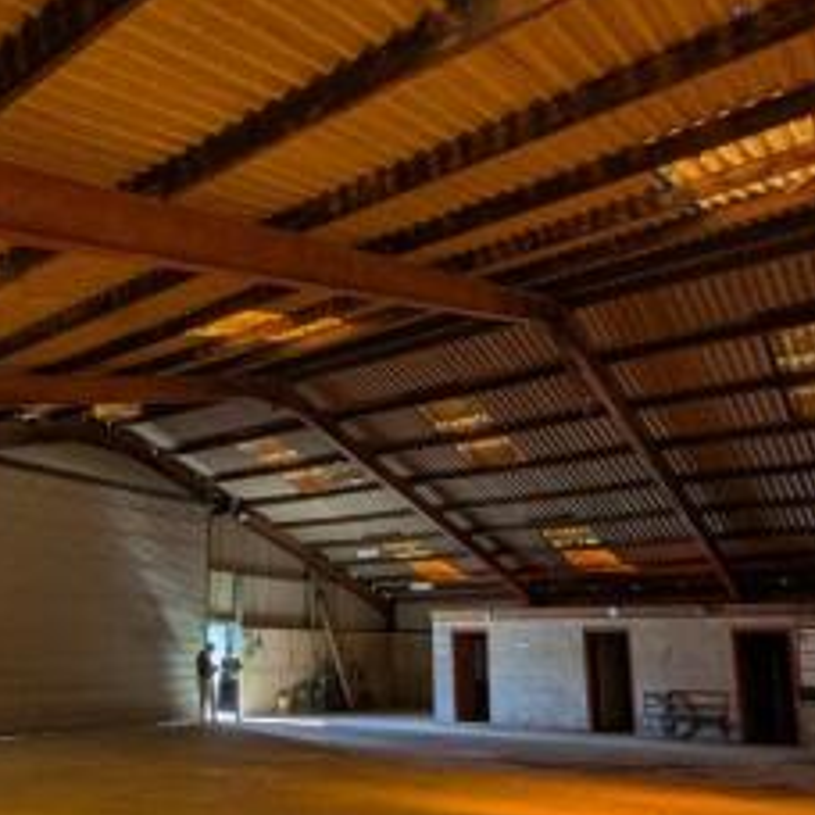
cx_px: 250
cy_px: 517
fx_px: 719
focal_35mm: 27
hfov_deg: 57.3
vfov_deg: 58.2
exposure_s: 1/87.2
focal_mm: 2.23
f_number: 1.95
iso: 39
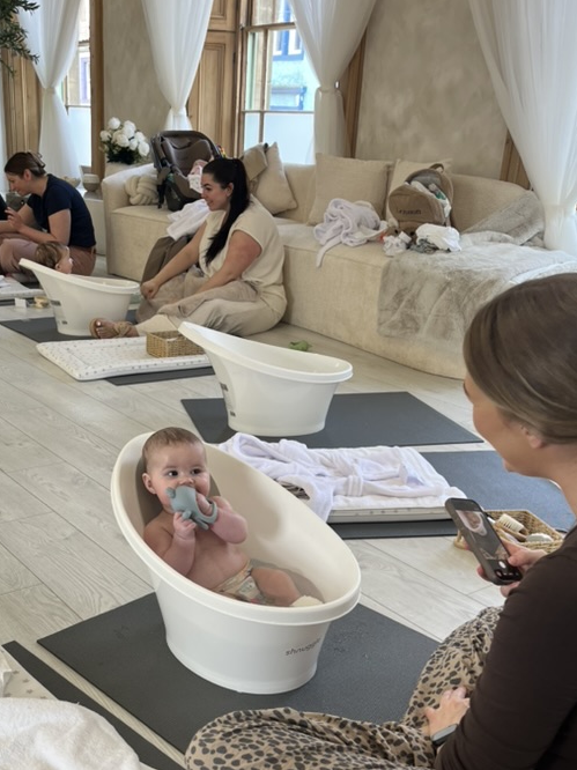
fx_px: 890
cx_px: 232
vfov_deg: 46.3
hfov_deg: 35.8
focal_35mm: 40
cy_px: 495
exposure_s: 1/100
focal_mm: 5.1
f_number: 1.6
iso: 40
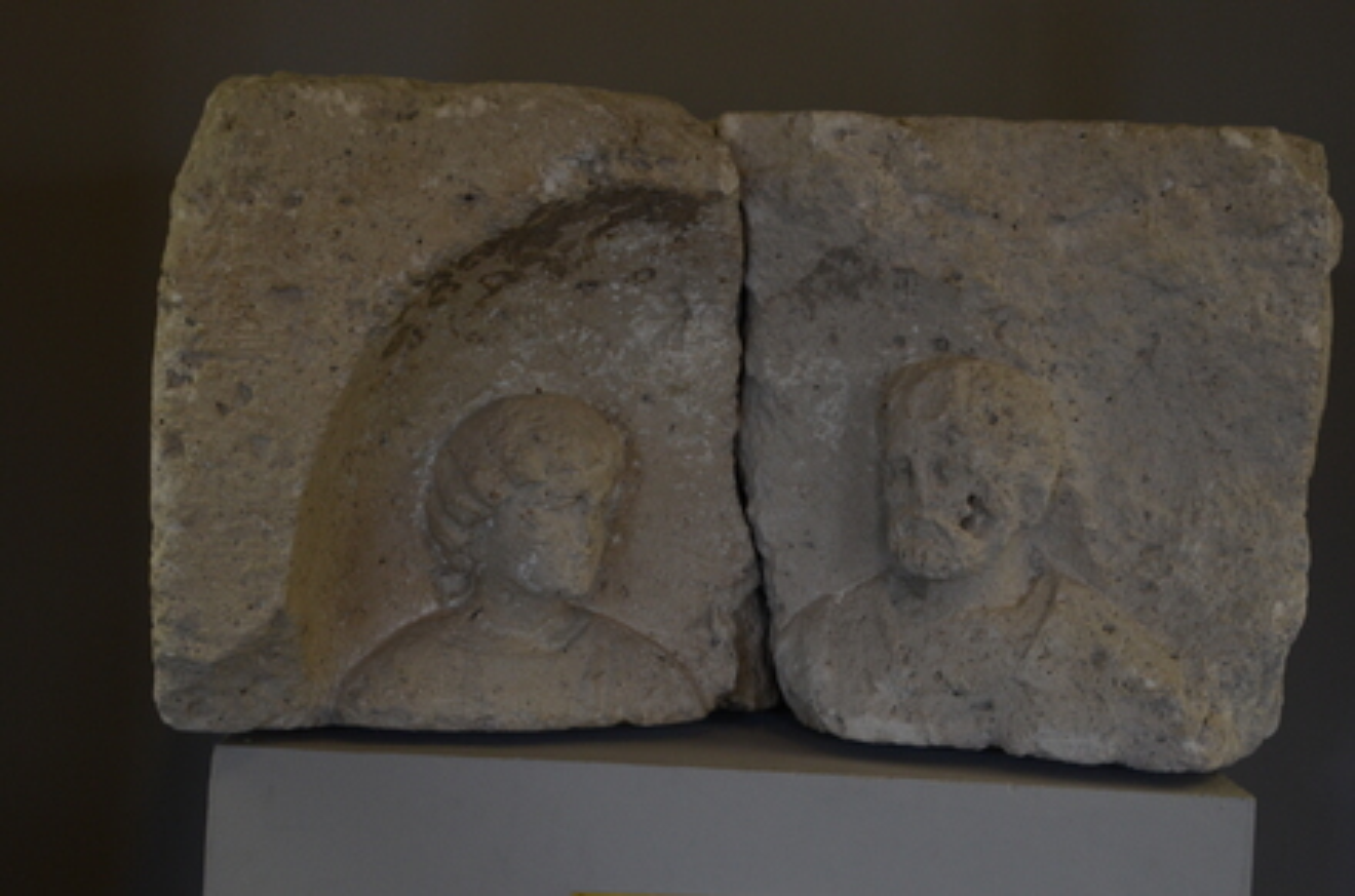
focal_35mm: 66
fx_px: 2478
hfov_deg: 30.6
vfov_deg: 20.5
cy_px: 448
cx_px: 678
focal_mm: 44
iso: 1000
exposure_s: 1/125
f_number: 5.6
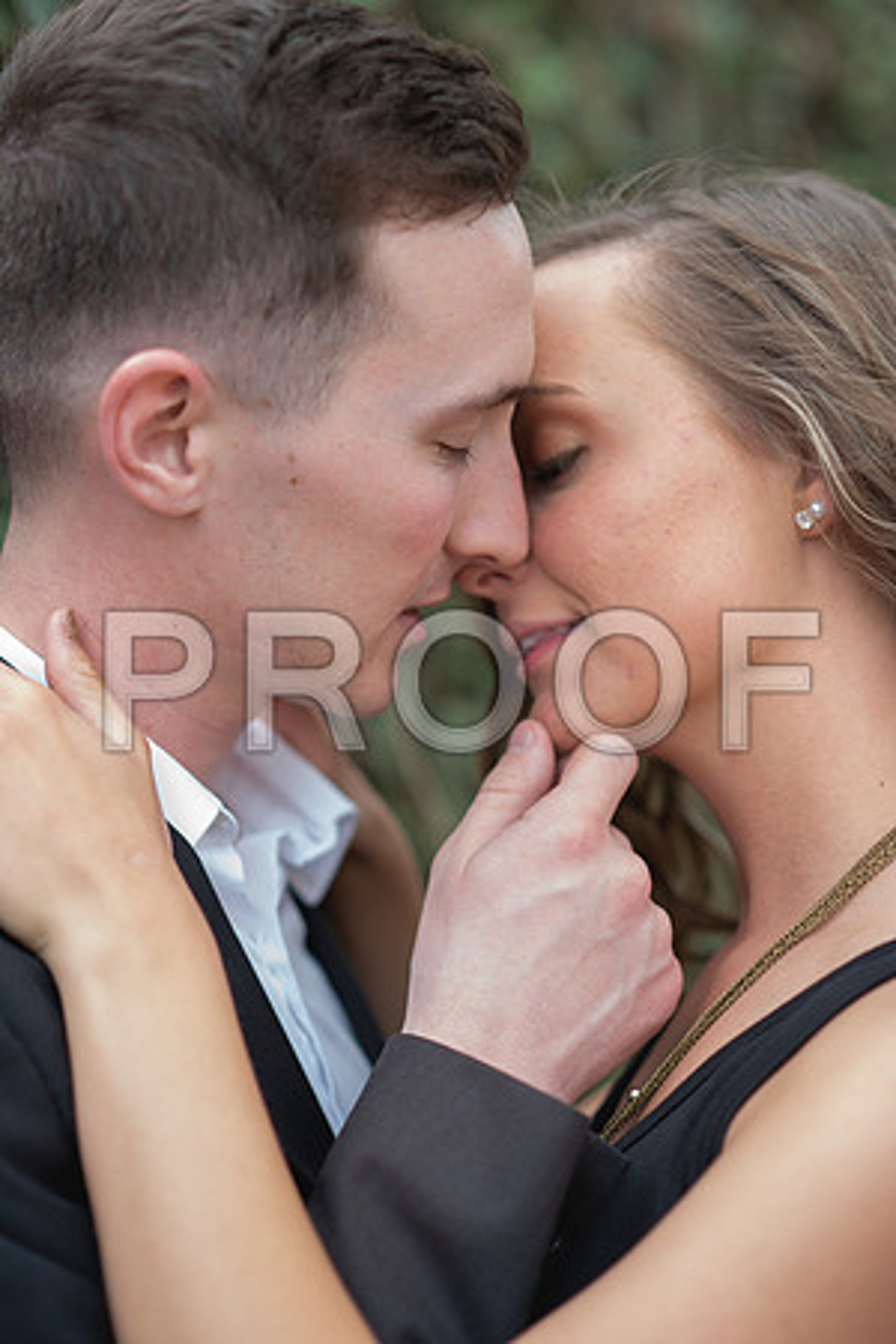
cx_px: 448
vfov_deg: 23.9
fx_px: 3173
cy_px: 672
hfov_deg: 16.1
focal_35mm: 85
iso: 320
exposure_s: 1/320
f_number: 2.8
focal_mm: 85
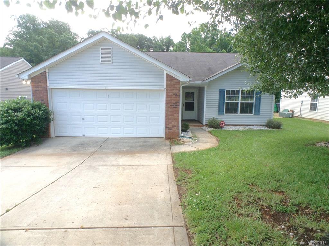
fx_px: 313
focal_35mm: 33
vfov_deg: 42.8
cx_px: 164
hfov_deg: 55.4
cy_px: 123
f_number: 2.4
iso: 25
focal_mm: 3.3
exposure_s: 1/182
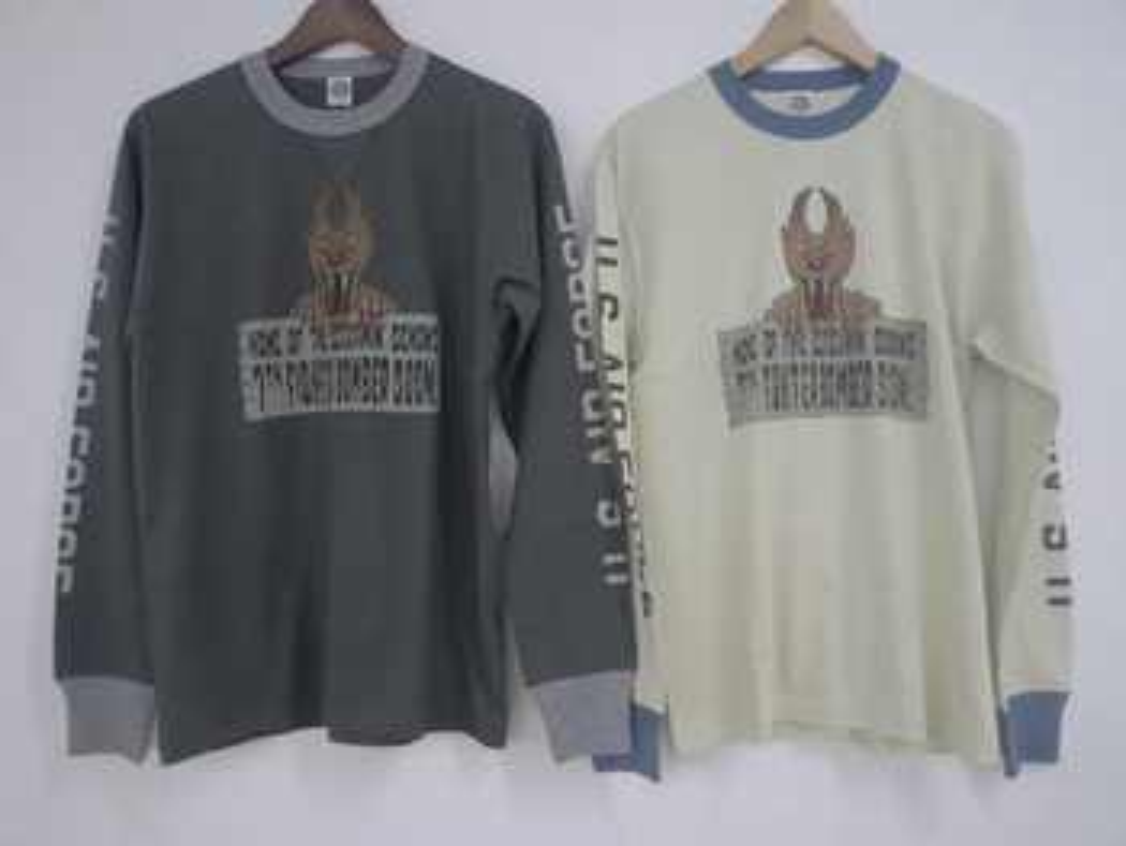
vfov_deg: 49.8
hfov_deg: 63.4
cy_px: 423
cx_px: 563
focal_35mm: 28
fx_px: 911
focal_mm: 5
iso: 200
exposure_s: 1/50
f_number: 3.5
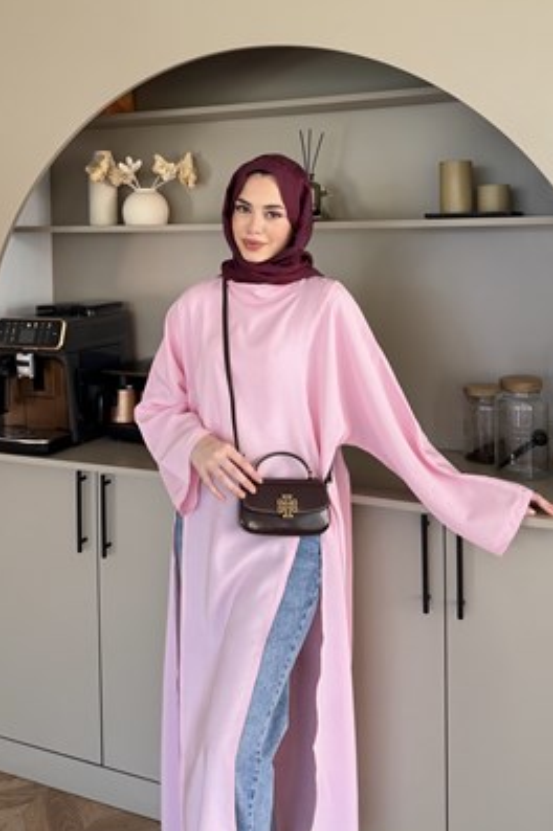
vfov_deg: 69.4
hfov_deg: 49.5
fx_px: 600
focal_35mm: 26
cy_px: 416
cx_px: 274
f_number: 1.78
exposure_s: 1/121
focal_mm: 6.76
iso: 125
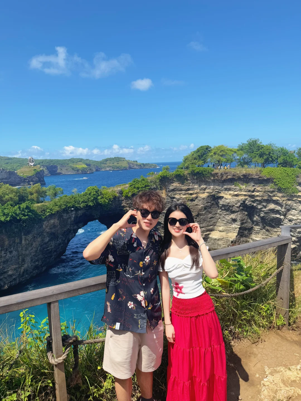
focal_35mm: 24
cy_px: 200
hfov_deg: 56.8
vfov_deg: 71.6
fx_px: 278
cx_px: 150
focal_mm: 6.76
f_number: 1.78
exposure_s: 1/4673
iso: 80
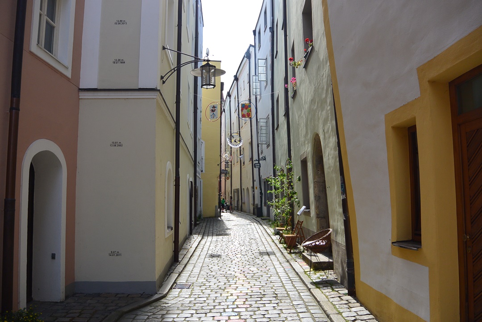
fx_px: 389
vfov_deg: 45.1
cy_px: 161
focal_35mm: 29
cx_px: 241
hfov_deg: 63.6
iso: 100
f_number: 4
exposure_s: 1/320
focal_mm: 11
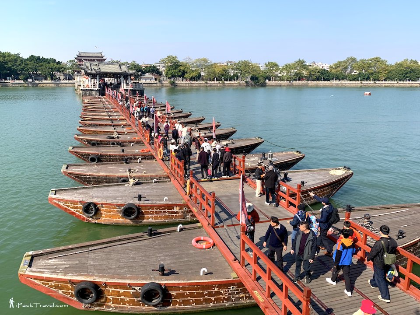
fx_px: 315
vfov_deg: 53.1
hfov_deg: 67.3
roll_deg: +1.9
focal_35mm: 26
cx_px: 210
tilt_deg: -12.1
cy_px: 158
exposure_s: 1/1812
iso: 25
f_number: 1.8
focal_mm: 4.25
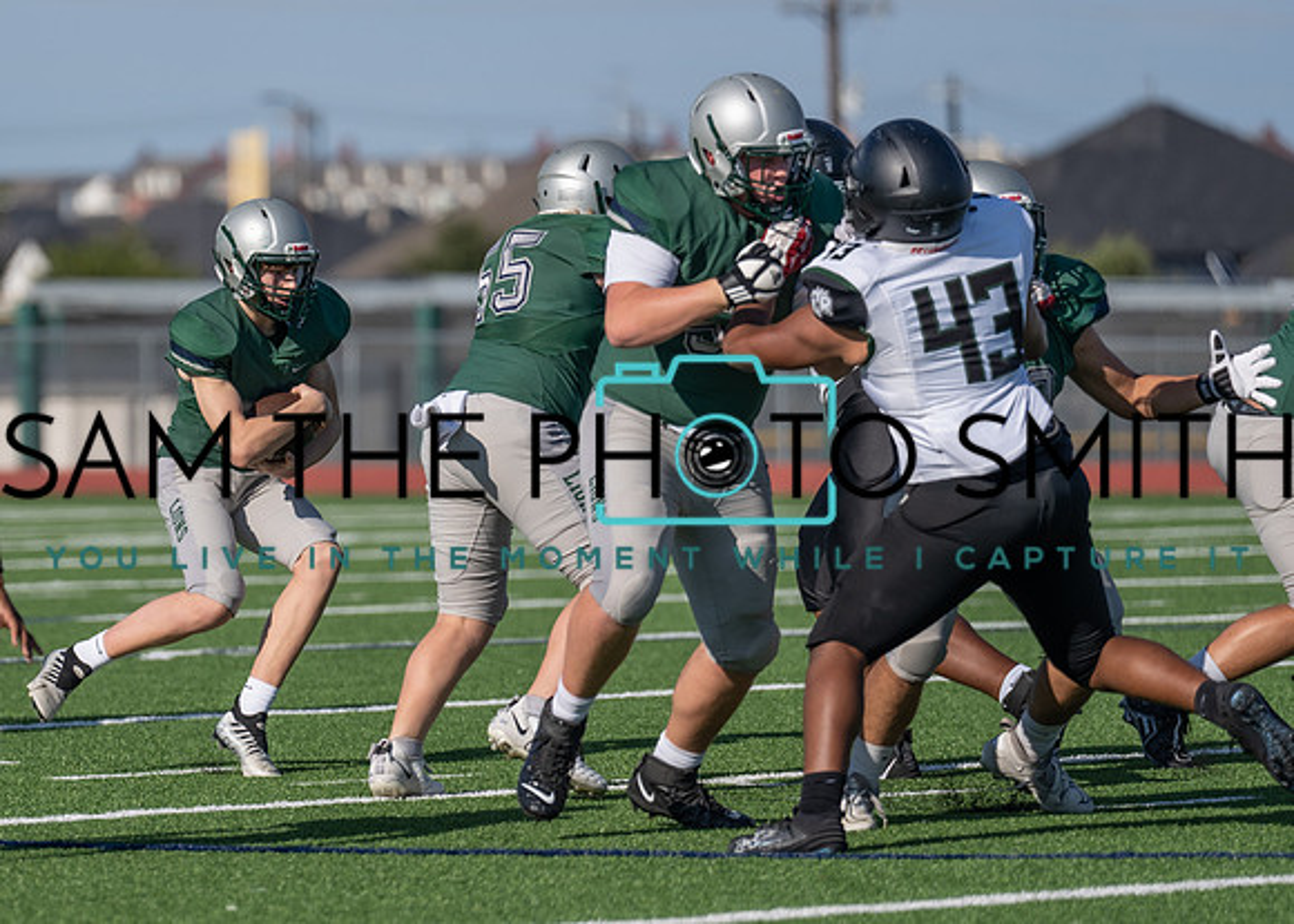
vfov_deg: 4.4
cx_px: 200
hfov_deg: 6.1
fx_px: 12147
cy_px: 456
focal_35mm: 331
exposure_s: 1/2500
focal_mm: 200
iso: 100
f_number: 2.8
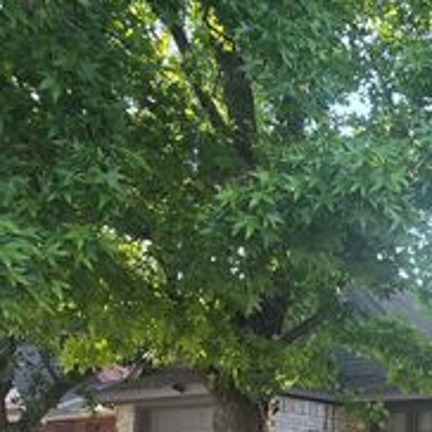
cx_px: 394
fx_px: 593
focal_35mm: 42
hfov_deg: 37.3
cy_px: 388
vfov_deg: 37.4
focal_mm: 2.2
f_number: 2.2
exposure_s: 1/309
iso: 50
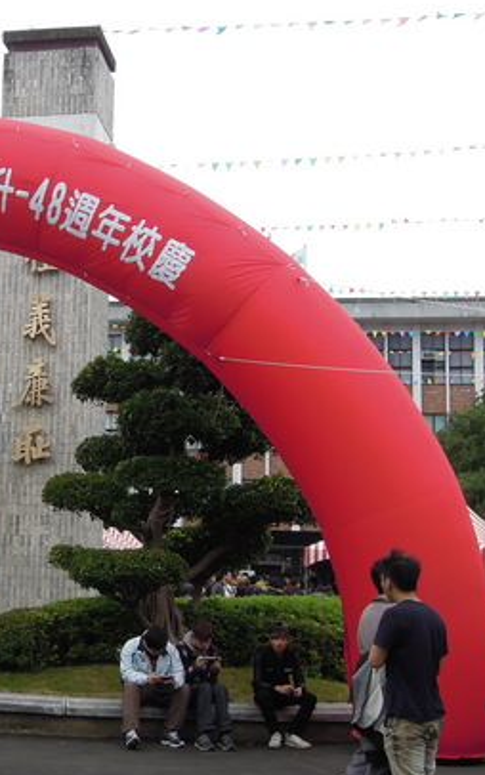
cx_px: -53
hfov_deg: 19.4
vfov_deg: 31.9
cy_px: 337
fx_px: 1353
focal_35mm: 64
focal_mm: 6.3
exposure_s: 1/1250
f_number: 3.2
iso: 160
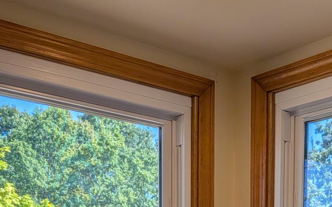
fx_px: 615
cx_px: 225
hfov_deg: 29.9
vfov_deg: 17.0
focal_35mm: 68
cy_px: 328
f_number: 1.7
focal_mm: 4.53
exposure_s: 1/1595
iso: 29
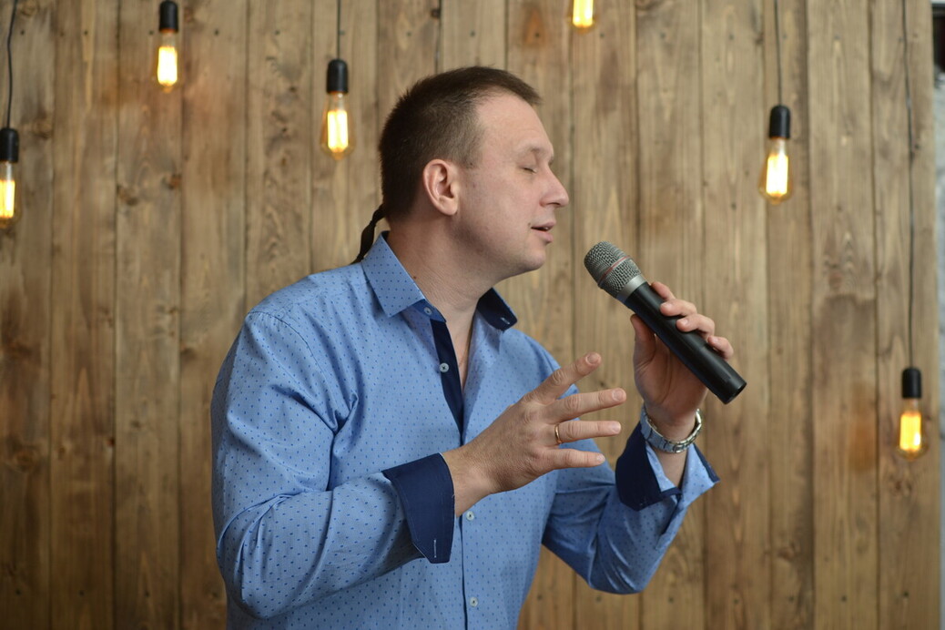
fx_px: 1378
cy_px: 315
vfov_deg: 25.8
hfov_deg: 37.9
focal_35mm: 52
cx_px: 472
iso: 100
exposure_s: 1/160
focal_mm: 35
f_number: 2.5
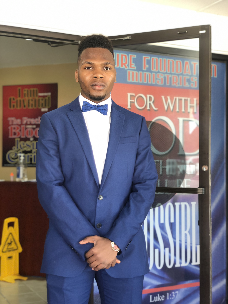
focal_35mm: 52
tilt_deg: +2.3
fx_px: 457
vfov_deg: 36.8
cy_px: 152
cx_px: 114
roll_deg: +0.4
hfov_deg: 28.0
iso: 50
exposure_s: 1/60
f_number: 2.4
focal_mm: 6
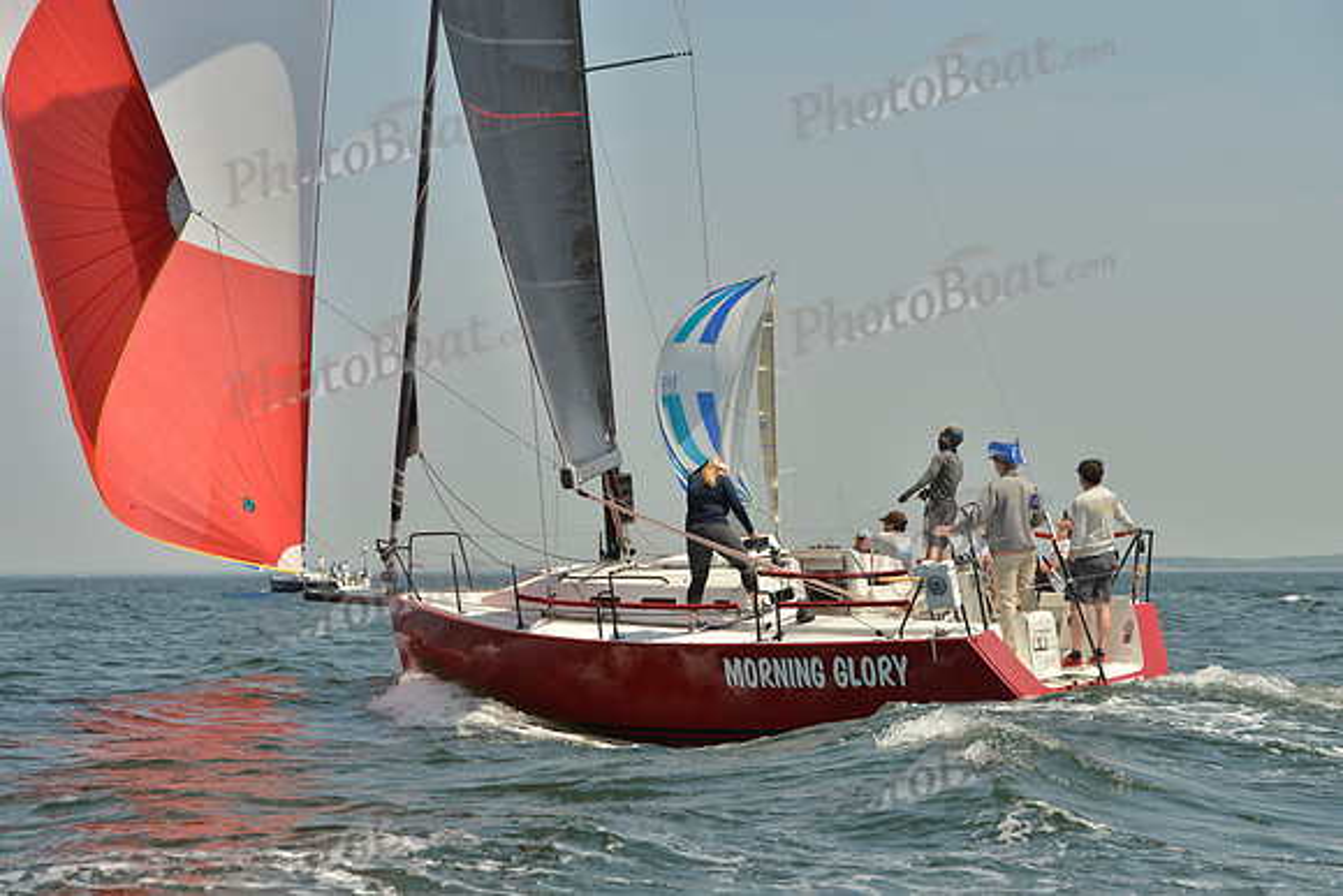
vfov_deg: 15.2
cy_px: 448
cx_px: 672
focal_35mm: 90
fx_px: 3358
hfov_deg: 22.6
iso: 200
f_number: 7.1
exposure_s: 1/1250
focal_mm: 90
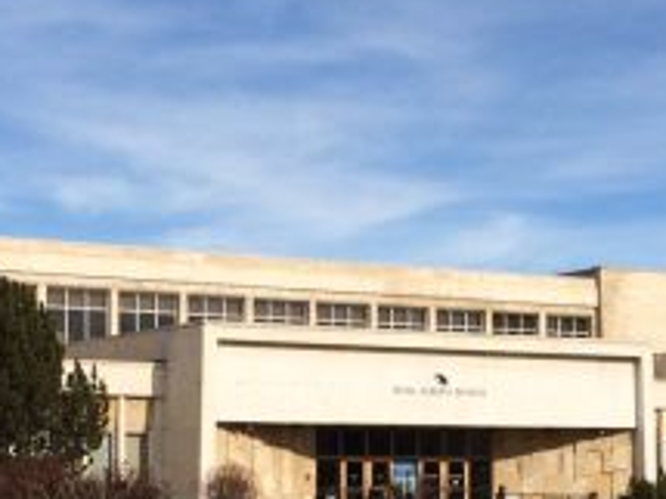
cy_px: 499
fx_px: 1865
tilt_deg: -1.1
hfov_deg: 20.2
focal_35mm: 97
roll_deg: +0.7
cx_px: 335
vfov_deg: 15.0
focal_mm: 4.15
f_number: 2.2
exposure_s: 1/3731
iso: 32
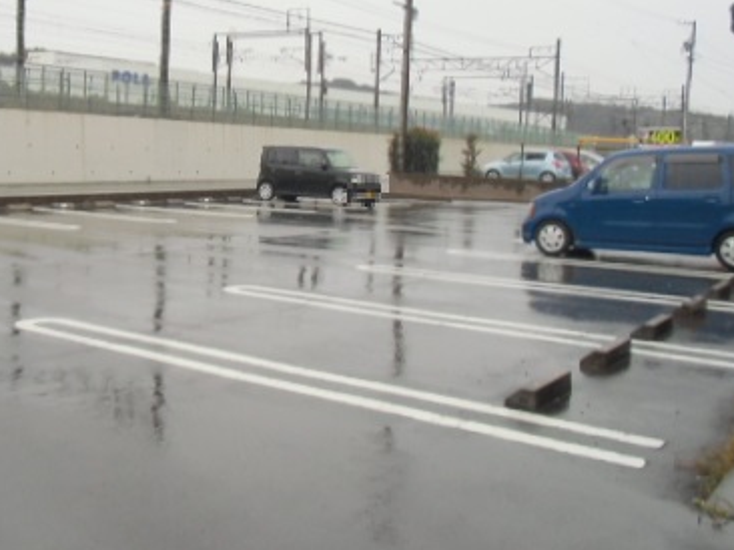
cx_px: 247
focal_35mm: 42
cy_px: 203
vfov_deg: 34.1
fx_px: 890
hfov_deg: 44.2
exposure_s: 1/160
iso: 64
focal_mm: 4.24
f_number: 3
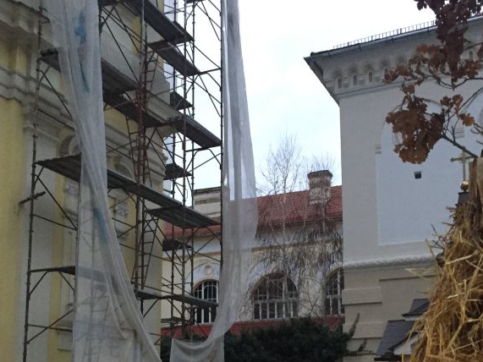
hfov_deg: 36.8
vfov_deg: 27.5
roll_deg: +0.8
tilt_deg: +10.3
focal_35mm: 52
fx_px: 725
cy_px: 284
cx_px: 247
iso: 250
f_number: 2.2
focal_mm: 4.15
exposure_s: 1/25
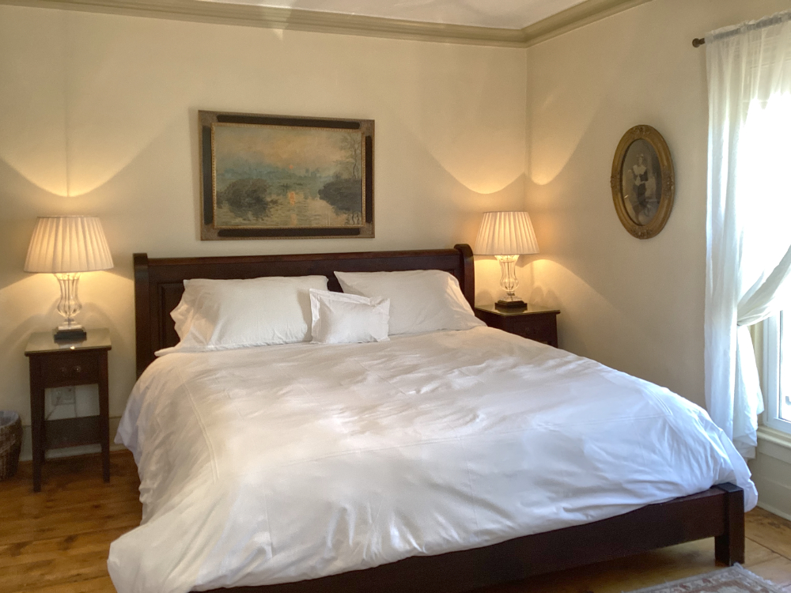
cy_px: 296
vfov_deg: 45.4
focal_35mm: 31
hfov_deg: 58.4
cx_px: 396
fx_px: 708
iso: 80
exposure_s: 1/50
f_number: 2.4
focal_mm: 3.3
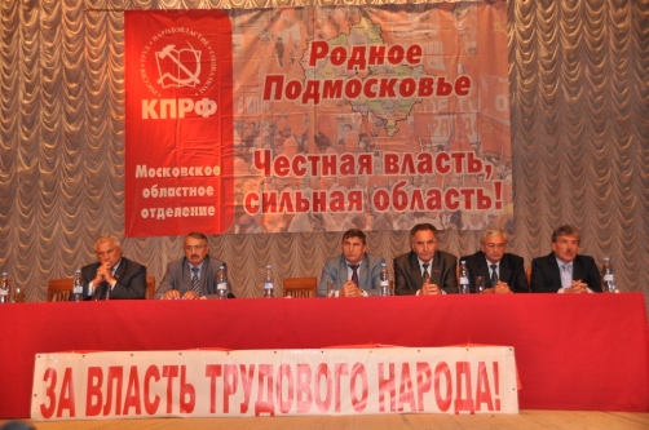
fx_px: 864
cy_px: 215
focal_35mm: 48
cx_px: 324
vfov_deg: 28.0
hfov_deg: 41.2
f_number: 4
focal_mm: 32
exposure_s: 1/60
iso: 800
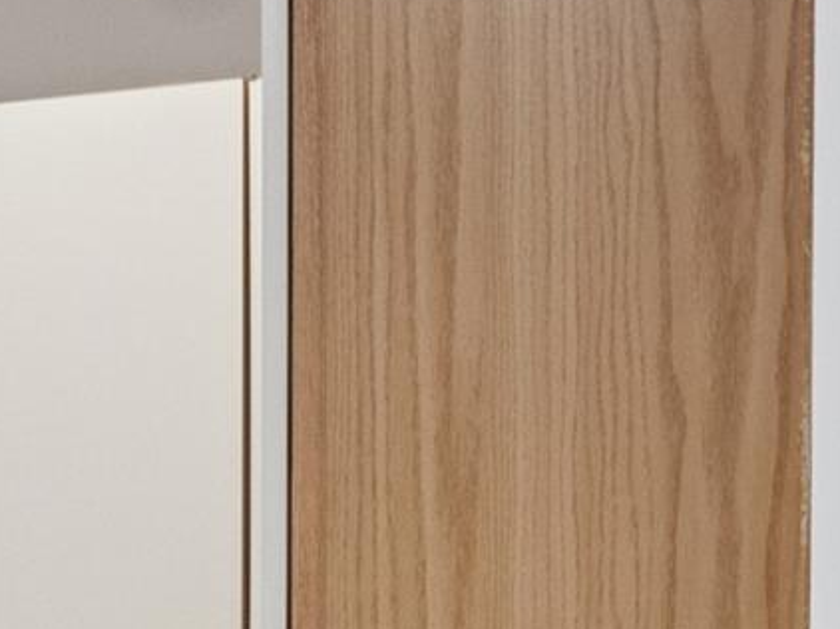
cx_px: -840
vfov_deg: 10.3
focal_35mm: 140
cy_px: 913
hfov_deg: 12.4
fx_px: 3395
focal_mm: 20.5
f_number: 8
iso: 1250
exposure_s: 1/125
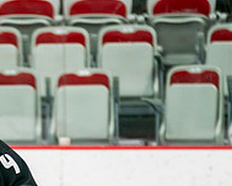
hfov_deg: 3.0
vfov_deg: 2.4
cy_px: 211
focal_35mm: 643
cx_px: -27
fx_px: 4413
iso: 800
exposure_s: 1/640
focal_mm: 200
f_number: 3.2
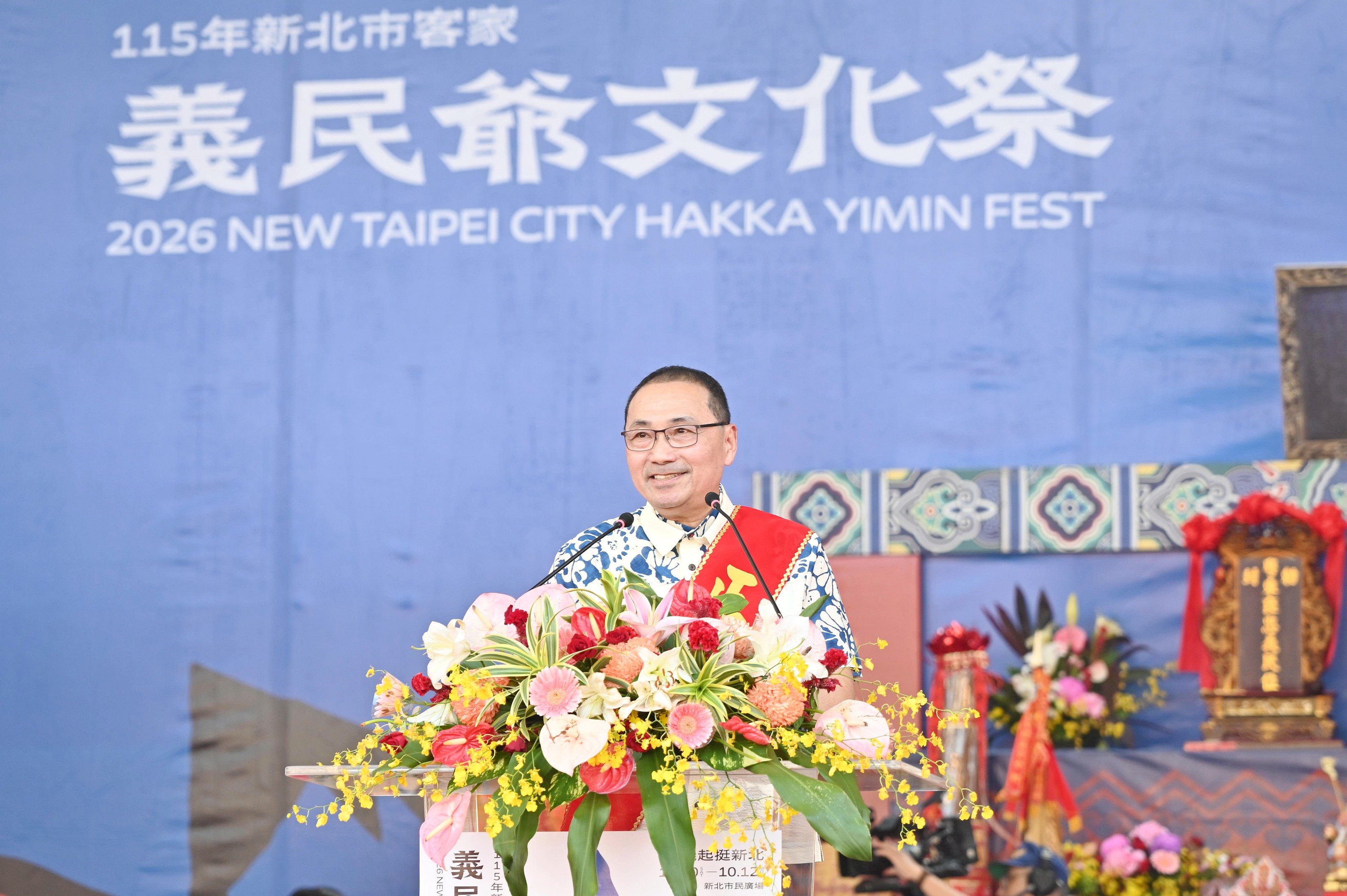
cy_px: 448
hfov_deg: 11.4
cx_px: 674
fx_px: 6731
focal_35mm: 180
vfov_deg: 7.6
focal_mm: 120
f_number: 4
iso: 200
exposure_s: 1/125
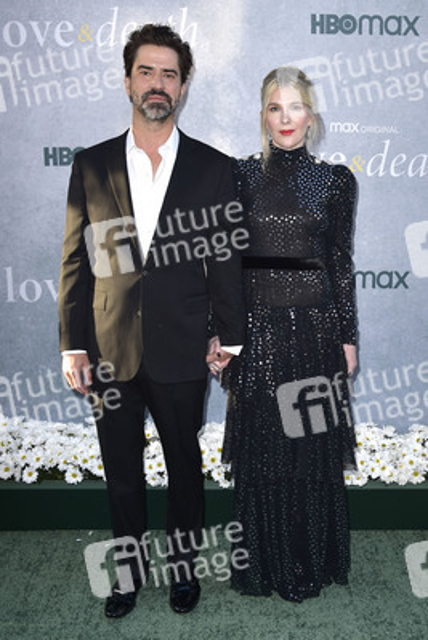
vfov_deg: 54.4
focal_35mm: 35
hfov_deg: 37.9
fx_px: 624
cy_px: 320
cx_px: 214
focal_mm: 35
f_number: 6.3
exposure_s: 1/250
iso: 250
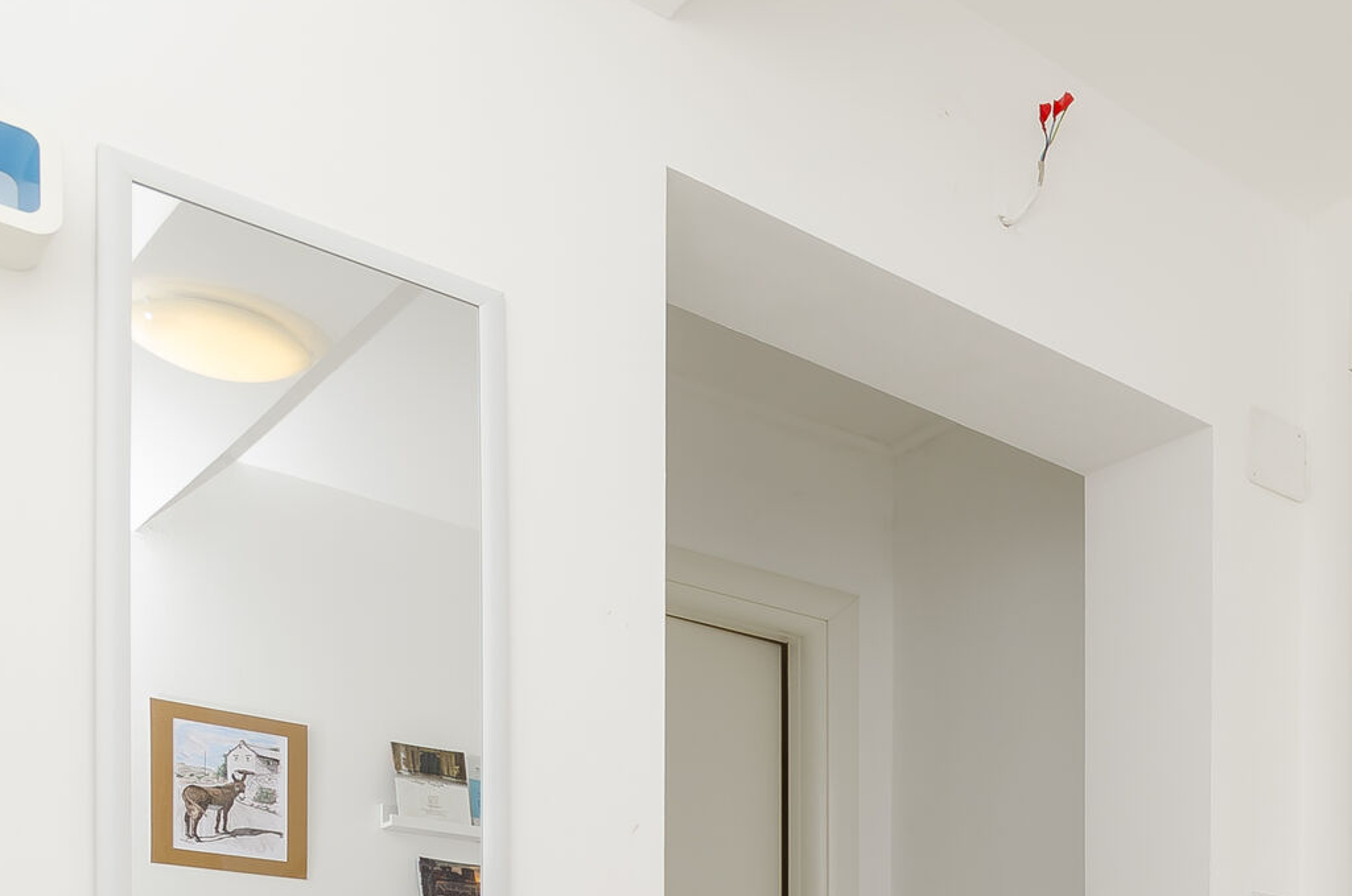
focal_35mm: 41
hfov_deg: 39.5
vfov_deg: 27.5
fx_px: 1537
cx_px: 1463
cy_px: 1142
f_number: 9
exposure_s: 1/100
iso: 160
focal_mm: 10
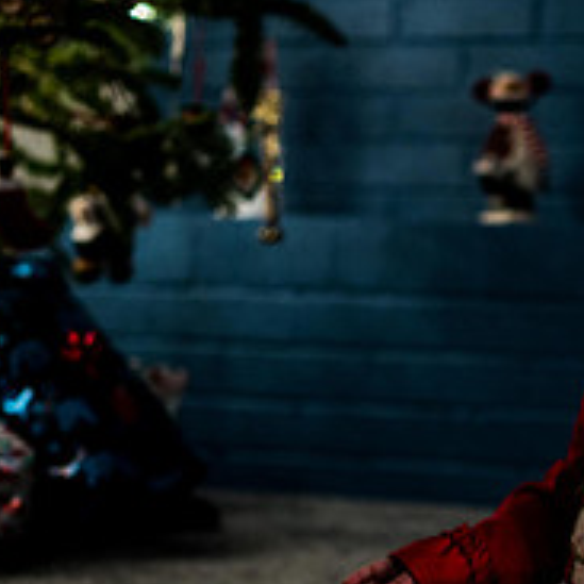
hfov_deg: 15.0
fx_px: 2176
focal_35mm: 114
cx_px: 583
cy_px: 512
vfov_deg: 15.1
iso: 320
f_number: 1.8
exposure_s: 1/30
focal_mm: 35
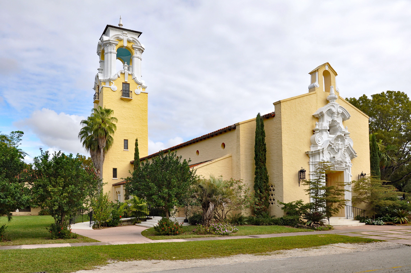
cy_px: 136
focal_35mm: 32
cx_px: 206
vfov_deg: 41.6
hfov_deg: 59.6
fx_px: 359
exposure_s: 1/320
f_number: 9
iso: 250
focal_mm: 21
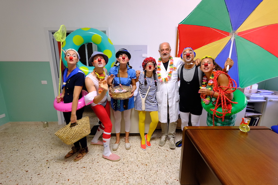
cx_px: 139
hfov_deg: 100.4
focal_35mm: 15
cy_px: 92
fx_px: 116
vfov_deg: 77.3
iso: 1600
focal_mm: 10
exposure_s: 1/34
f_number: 4
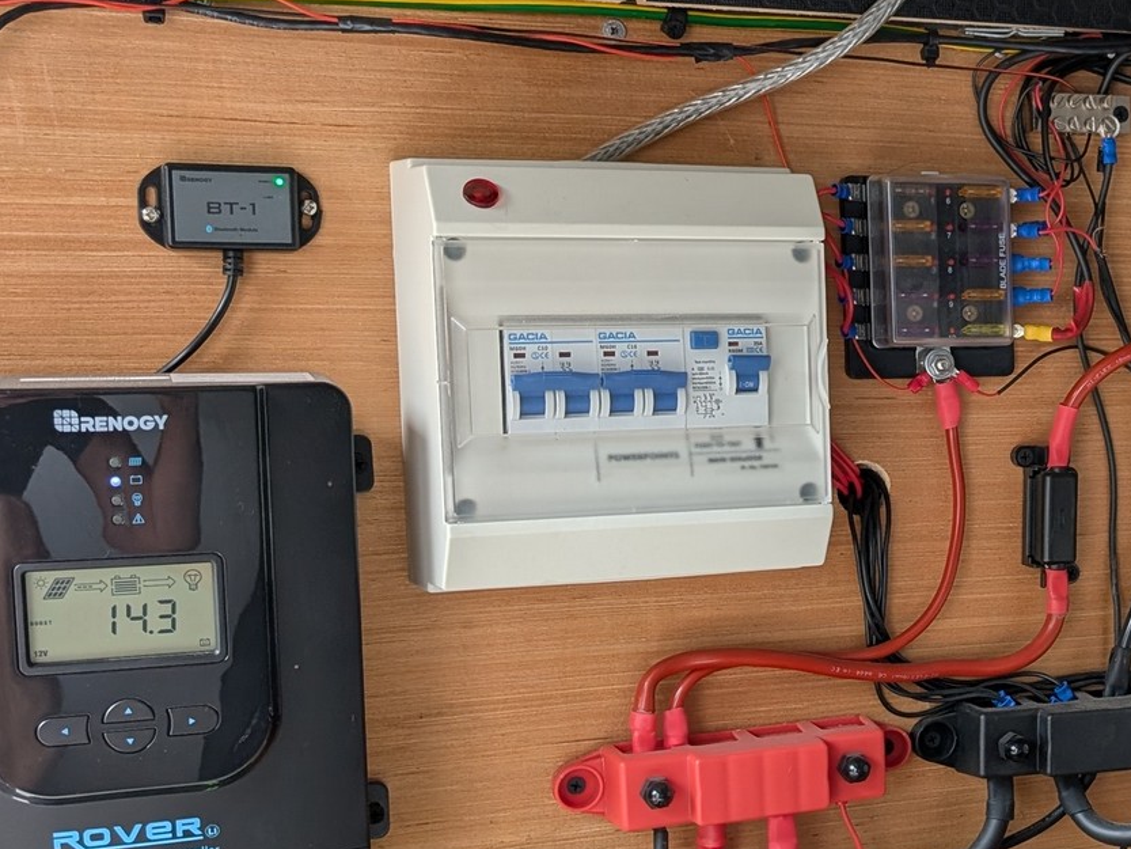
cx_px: 1141
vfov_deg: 24.7
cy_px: 560
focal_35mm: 59
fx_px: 1928
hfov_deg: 30.3
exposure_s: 1/51.3
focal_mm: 6.9
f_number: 1.68
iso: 19
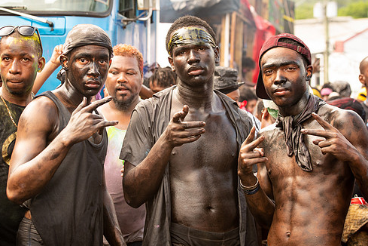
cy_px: 101
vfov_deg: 16.4
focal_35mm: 83
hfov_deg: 24.4
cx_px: 153
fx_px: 848
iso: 500
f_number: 5.6
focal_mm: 70
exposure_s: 1/160
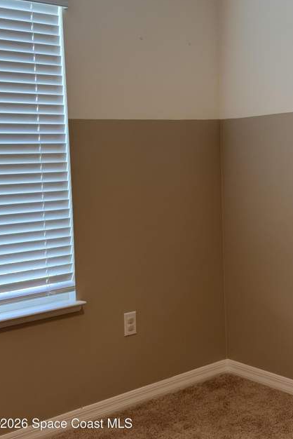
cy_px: 220
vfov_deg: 38.9
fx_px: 622
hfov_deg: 26.5
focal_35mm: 51
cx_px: 158
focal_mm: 6.76
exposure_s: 1/60
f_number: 1.78
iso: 80
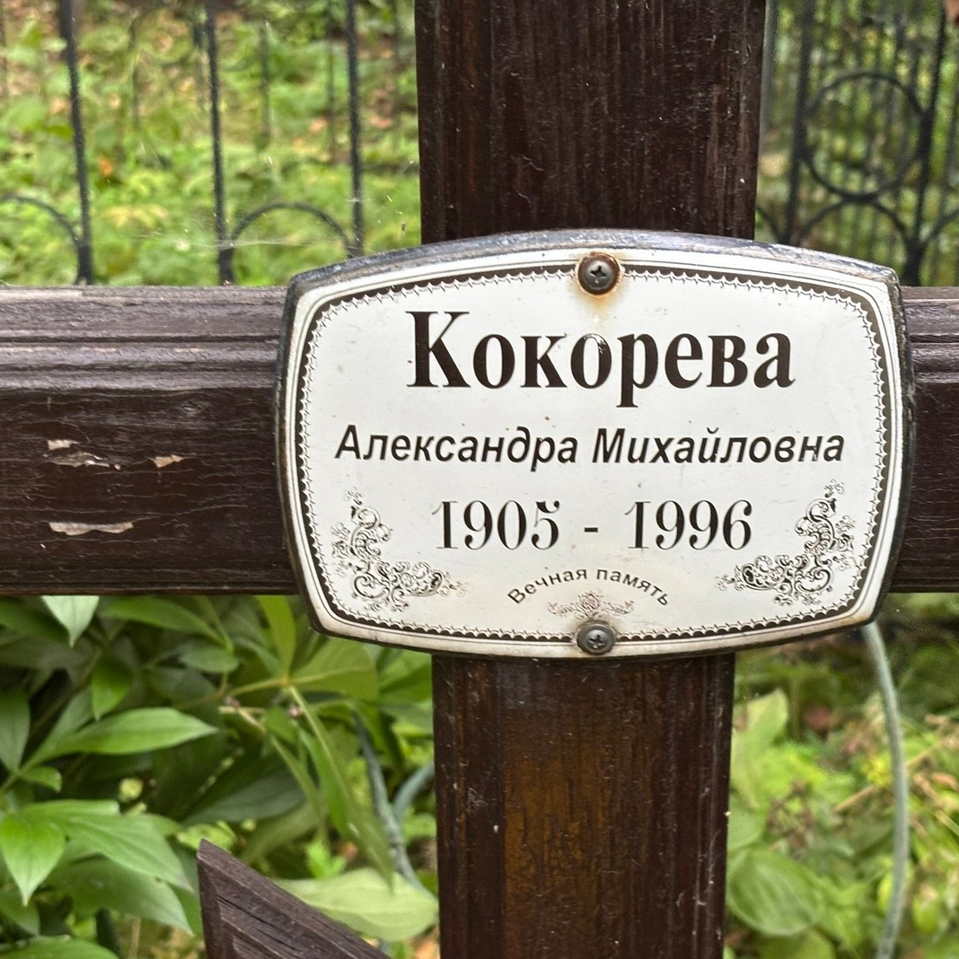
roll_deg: -0.5
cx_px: 528
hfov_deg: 27.7
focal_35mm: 62
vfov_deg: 27.7
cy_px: 480
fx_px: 1943
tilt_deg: -22.0
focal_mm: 5.96
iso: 160
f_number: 1.6
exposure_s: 1/48
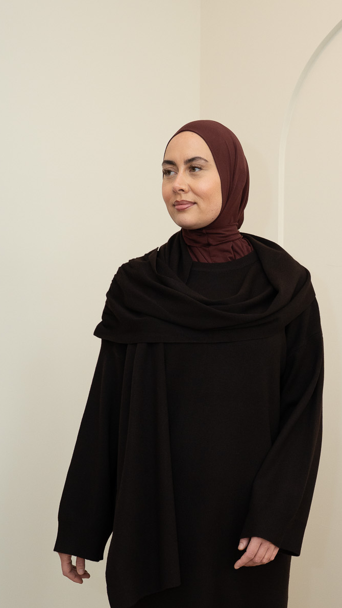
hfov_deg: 22.1
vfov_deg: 37.8
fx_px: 871
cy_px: 431
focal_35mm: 54
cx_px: 247
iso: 1000
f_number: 4.5
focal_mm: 30
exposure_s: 1/250
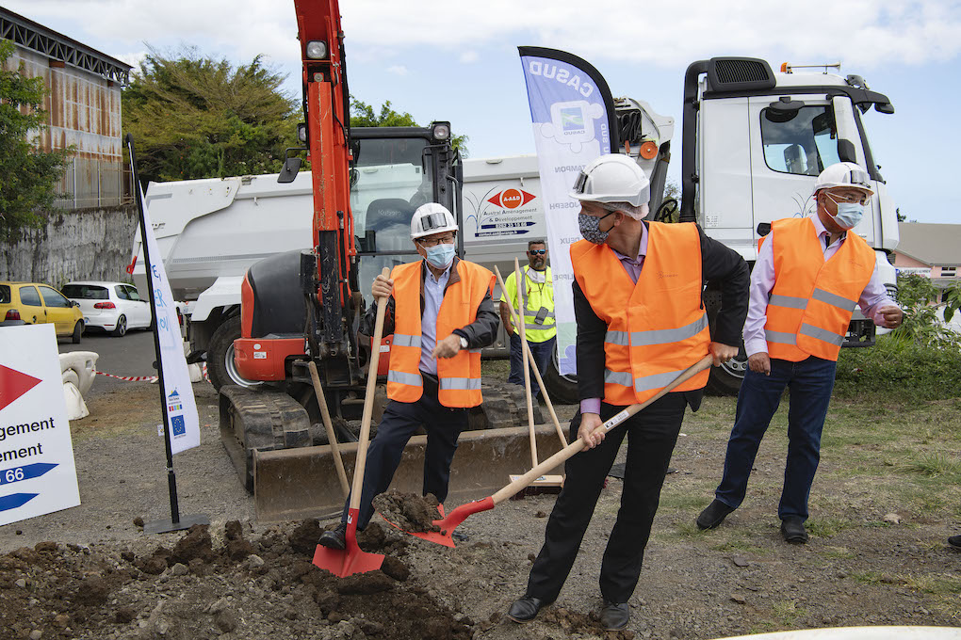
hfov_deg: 58.7
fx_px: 854
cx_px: 480
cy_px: 320
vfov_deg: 41.1
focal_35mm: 32
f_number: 9
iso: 100
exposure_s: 1/100
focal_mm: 32
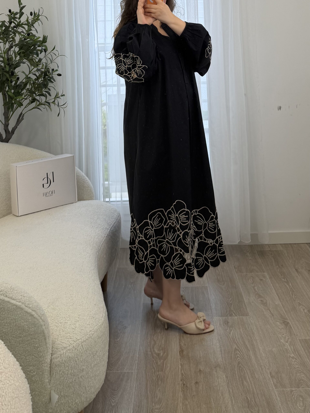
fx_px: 287
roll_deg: +1.7
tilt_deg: -15.8
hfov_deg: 56.8
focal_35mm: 24
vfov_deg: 71.6
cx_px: 155
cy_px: 206
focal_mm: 6.76
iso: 64
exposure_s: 1/121
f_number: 1.78
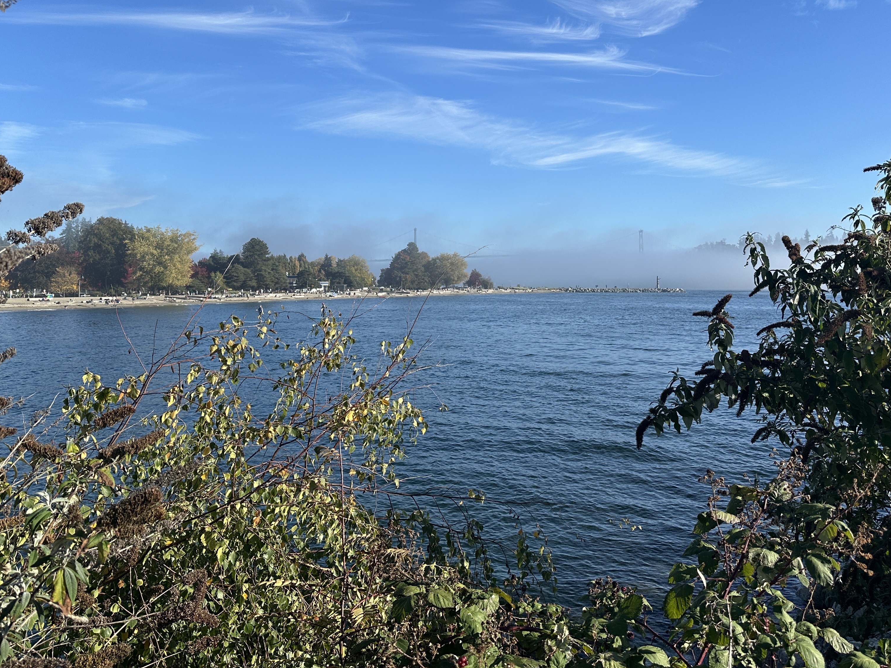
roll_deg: +0.7
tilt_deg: +4.8
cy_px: 223
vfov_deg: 43.5
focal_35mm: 32
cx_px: 469
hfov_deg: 56.8
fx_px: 824
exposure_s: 1/4184
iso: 80
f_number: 1.78
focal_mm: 6.86
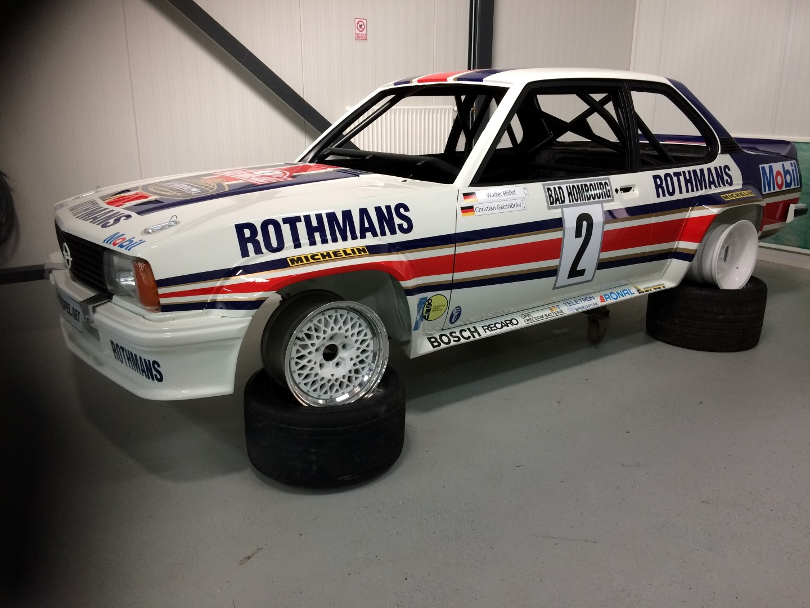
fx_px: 679
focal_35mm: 29
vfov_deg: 48.2
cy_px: 304
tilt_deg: -15.4
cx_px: 405
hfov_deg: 61.7
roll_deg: +0.5
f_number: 2.2
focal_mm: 4.15
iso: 64
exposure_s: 1/33
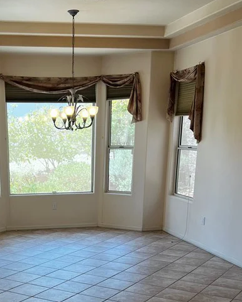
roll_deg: +1.6
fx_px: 483
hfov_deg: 27.6
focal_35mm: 54
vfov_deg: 32.1
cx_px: 50
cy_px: 300
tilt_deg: -19.6
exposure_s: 1/120
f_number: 1.5
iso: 50
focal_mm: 5.7
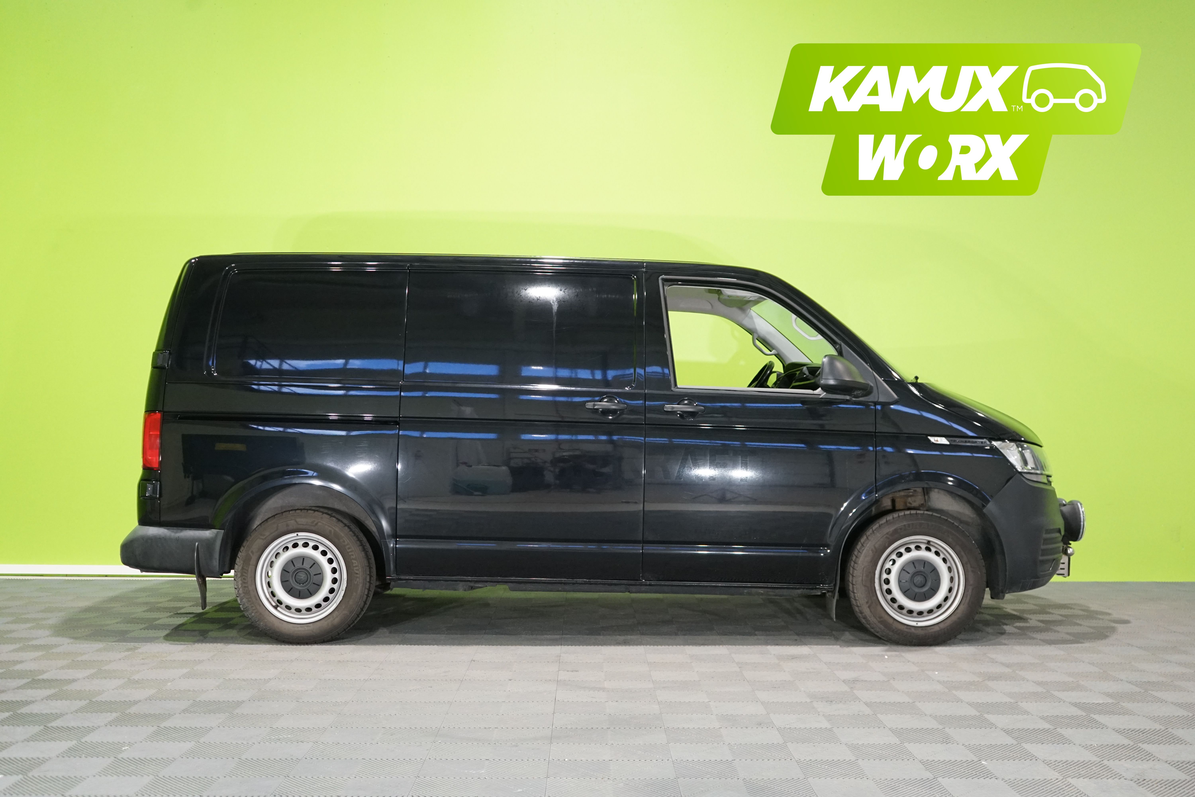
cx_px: 598
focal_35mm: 36
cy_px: 398
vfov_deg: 36.9
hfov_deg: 53.1
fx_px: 1195
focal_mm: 36
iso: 3200
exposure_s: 1/125
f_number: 4
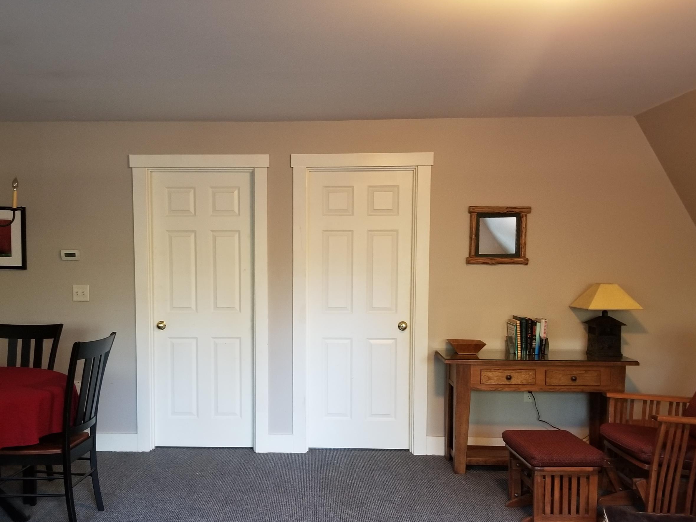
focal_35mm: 33
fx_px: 664
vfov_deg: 42.8
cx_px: 291
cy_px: 306
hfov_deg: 55.1
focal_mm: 4.25
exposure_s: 1/11
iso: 200
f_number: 1.7
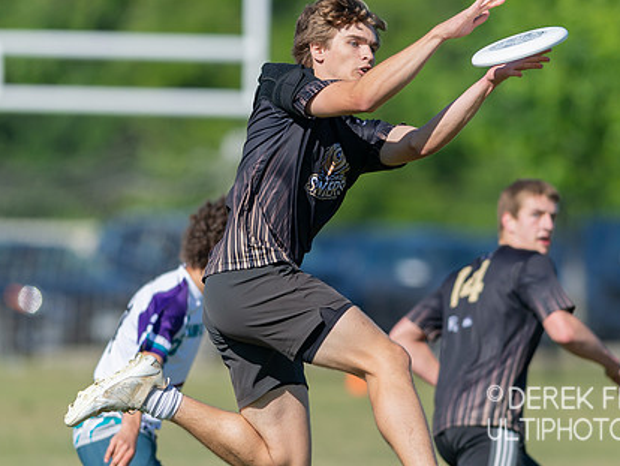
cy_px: 220
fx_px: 11380
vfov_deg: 2.3
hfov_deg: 3.1
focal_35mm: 635
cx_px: 422
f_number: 2.8
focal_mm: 300
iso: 140
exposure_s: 1/4000
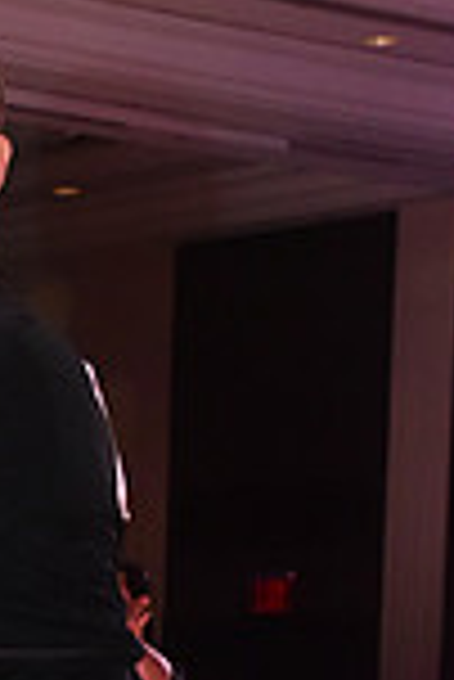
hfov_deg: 7.3
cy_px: 941
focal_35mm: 184
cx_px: -371
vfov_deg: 10.8
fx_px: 3472
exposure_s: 1/320
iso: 2500
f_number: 6.3
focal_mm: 48
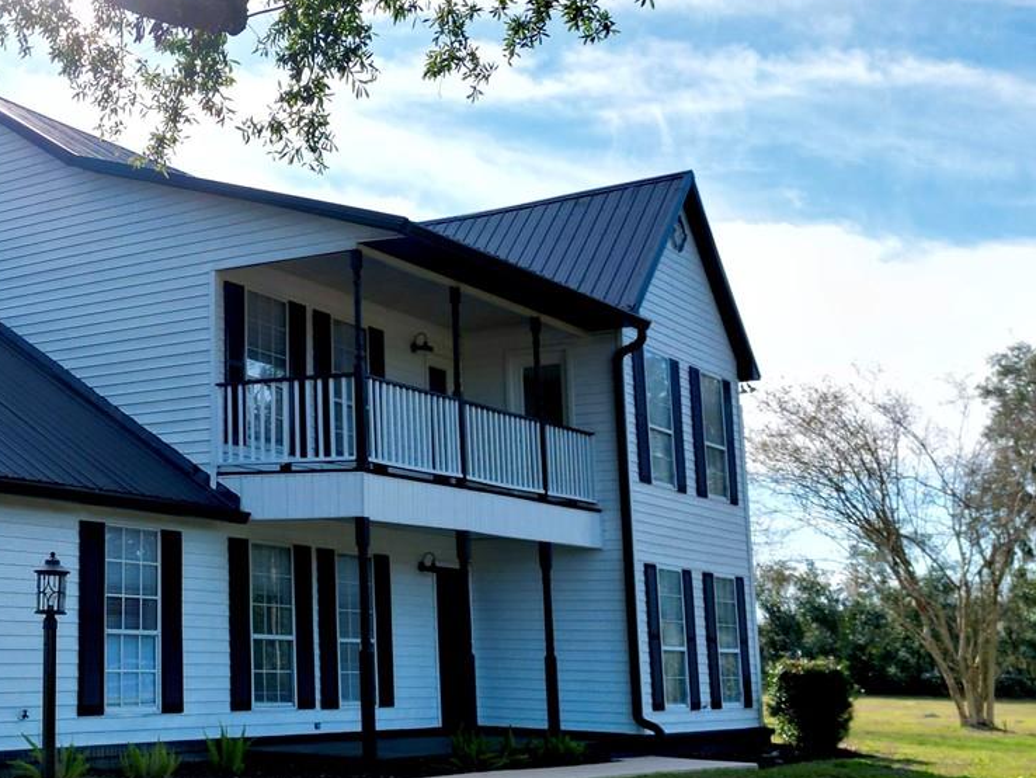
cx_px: 72
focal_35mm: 52
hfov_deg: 34.4
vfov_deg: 28.0
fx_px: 1557
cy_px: 371
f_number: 1.7
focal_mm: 6.72
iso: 100
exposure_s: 1/2500
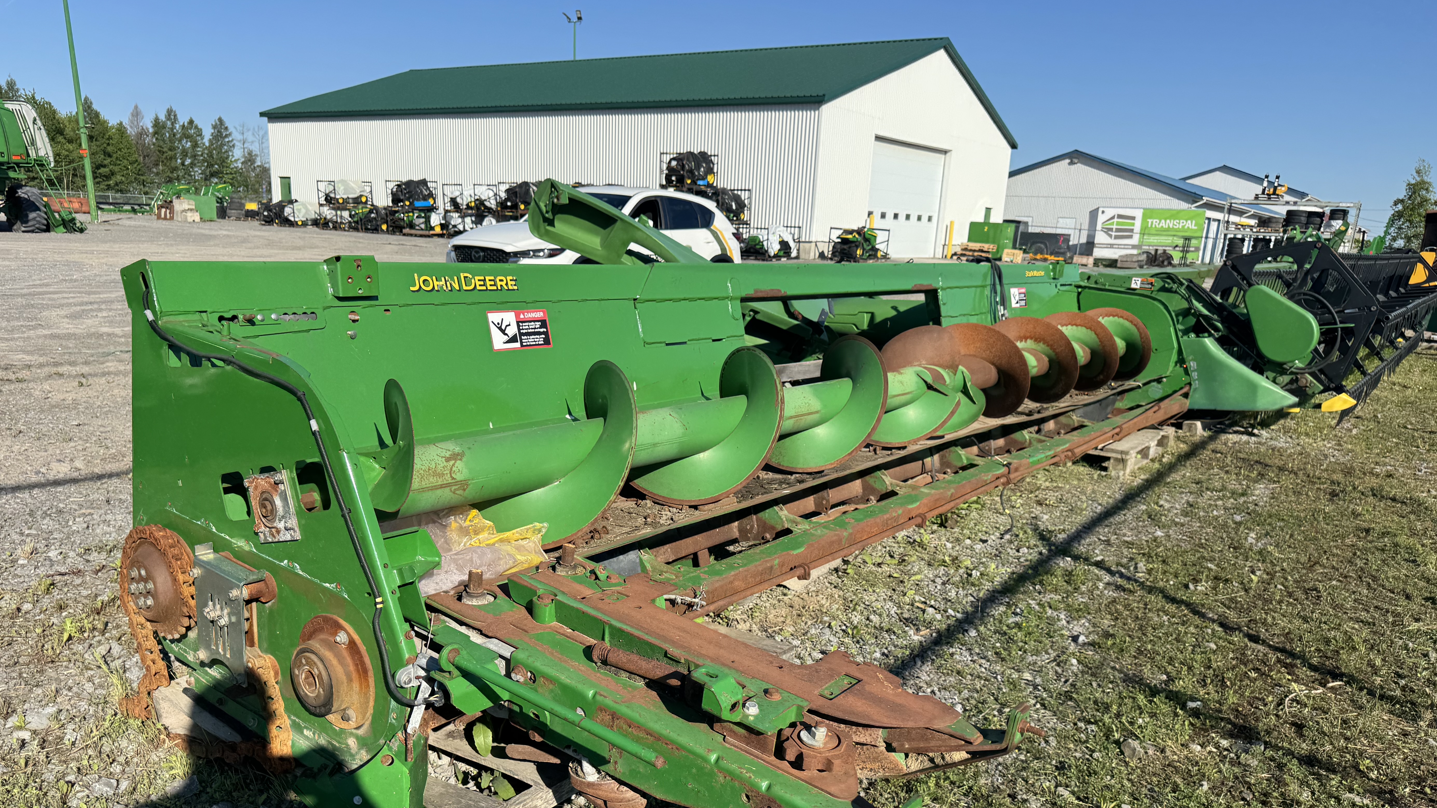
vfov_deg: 42.4
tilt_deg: -15.4
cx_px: 700
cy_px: 532
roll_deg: -1.9
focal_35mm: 27
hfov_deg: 69.8
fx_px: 1029
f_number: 1.78
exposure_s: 1/4310
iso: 80
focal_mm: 6.76
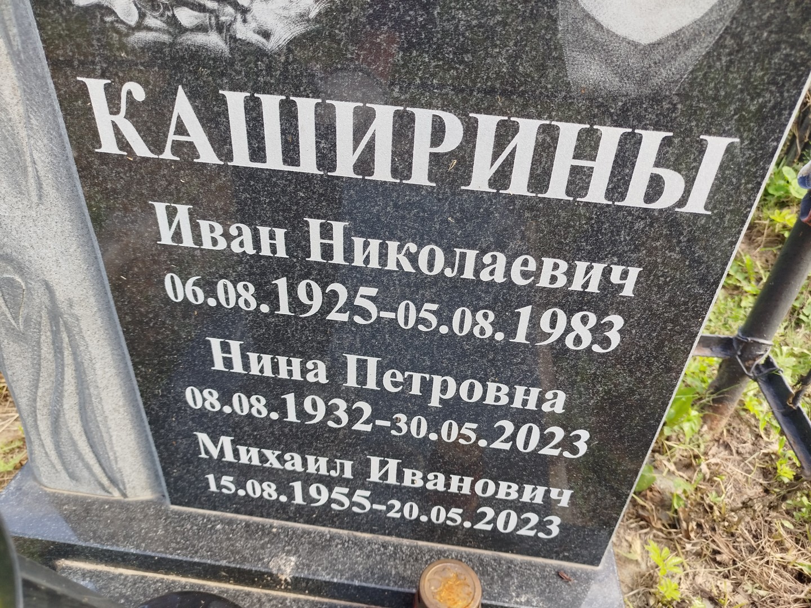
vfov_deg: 56.8
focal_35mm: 24
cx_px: 406
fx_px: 562
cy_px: 304
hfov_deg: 71.6
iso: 50
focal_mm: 5.31
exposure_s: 1/100
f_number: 1.7
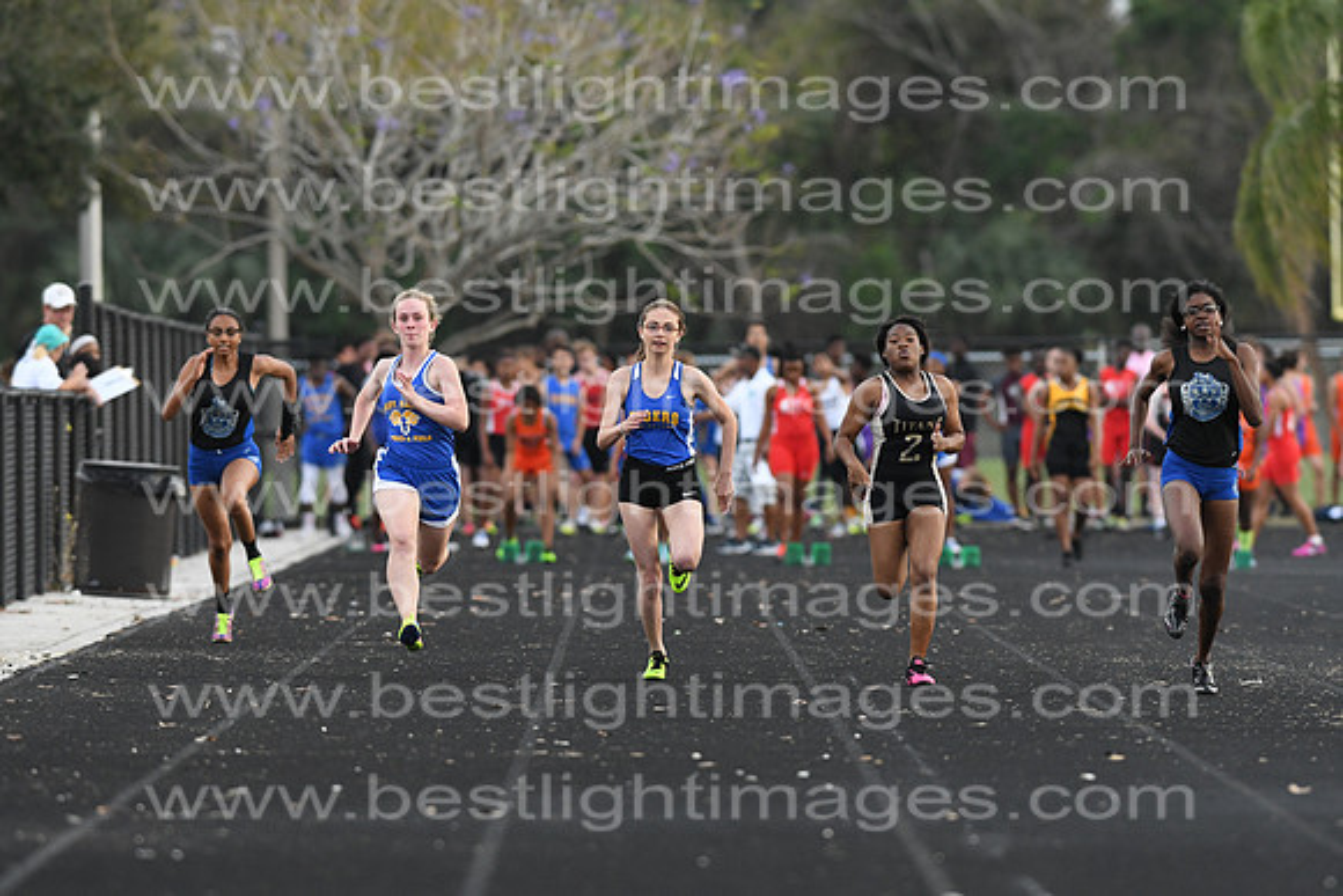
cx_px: 672
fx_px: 16791
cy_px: 448
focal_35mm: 450
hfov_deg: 4.6
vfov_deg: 3.1
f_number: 4
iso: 1600
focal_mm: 300
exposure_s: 1/1600
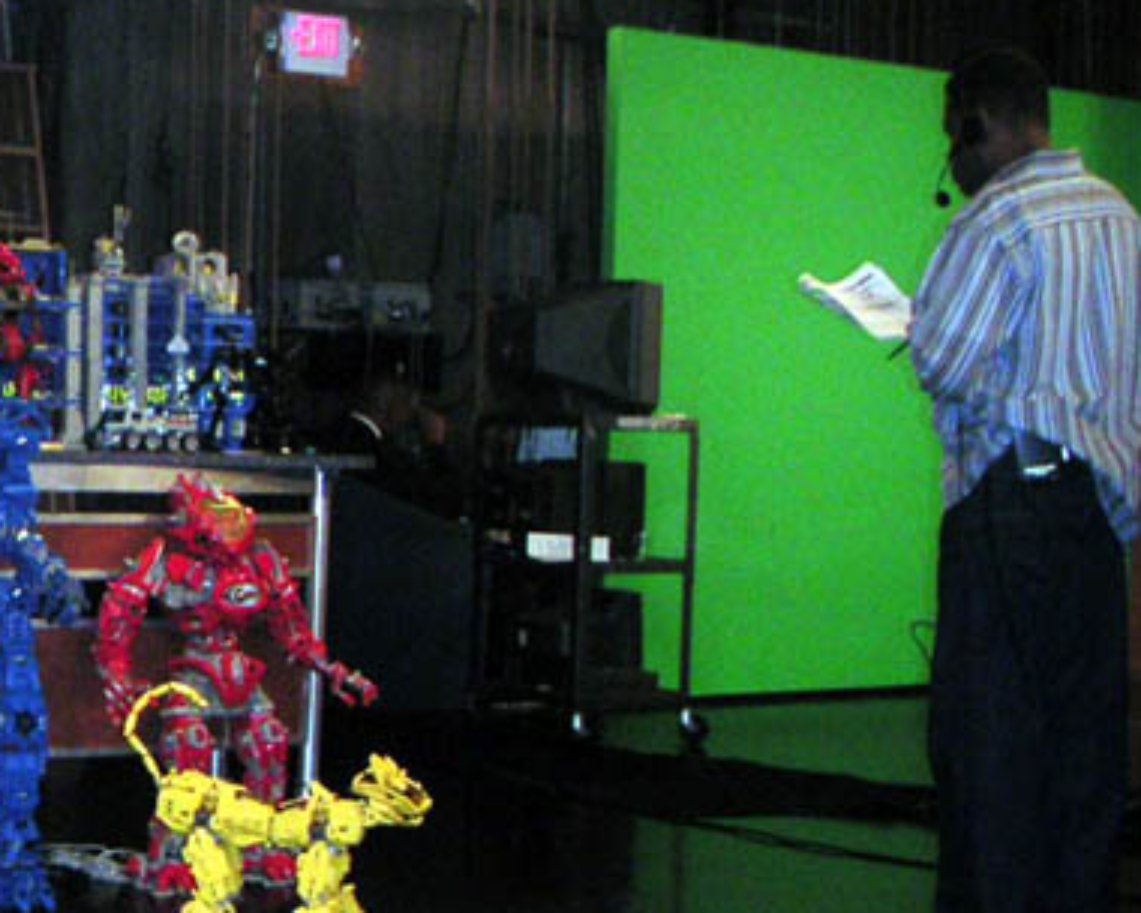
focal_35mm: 78
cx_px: 75
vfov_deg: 19.6
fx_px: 2634
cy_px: 625
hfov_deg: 23.7
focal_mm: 6
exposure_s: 1/45
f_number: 2.8
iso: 160
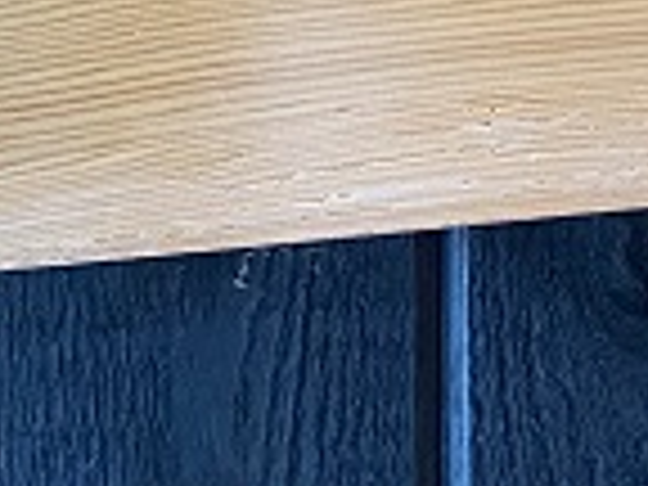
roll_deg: -0.5
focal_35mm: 147
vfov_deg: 9.1
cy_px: -668
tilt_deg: -5.1
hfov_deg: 13.2
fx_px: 2752
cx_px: 695
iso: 400
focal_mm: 4.25
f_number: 1.8
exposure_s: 1/40
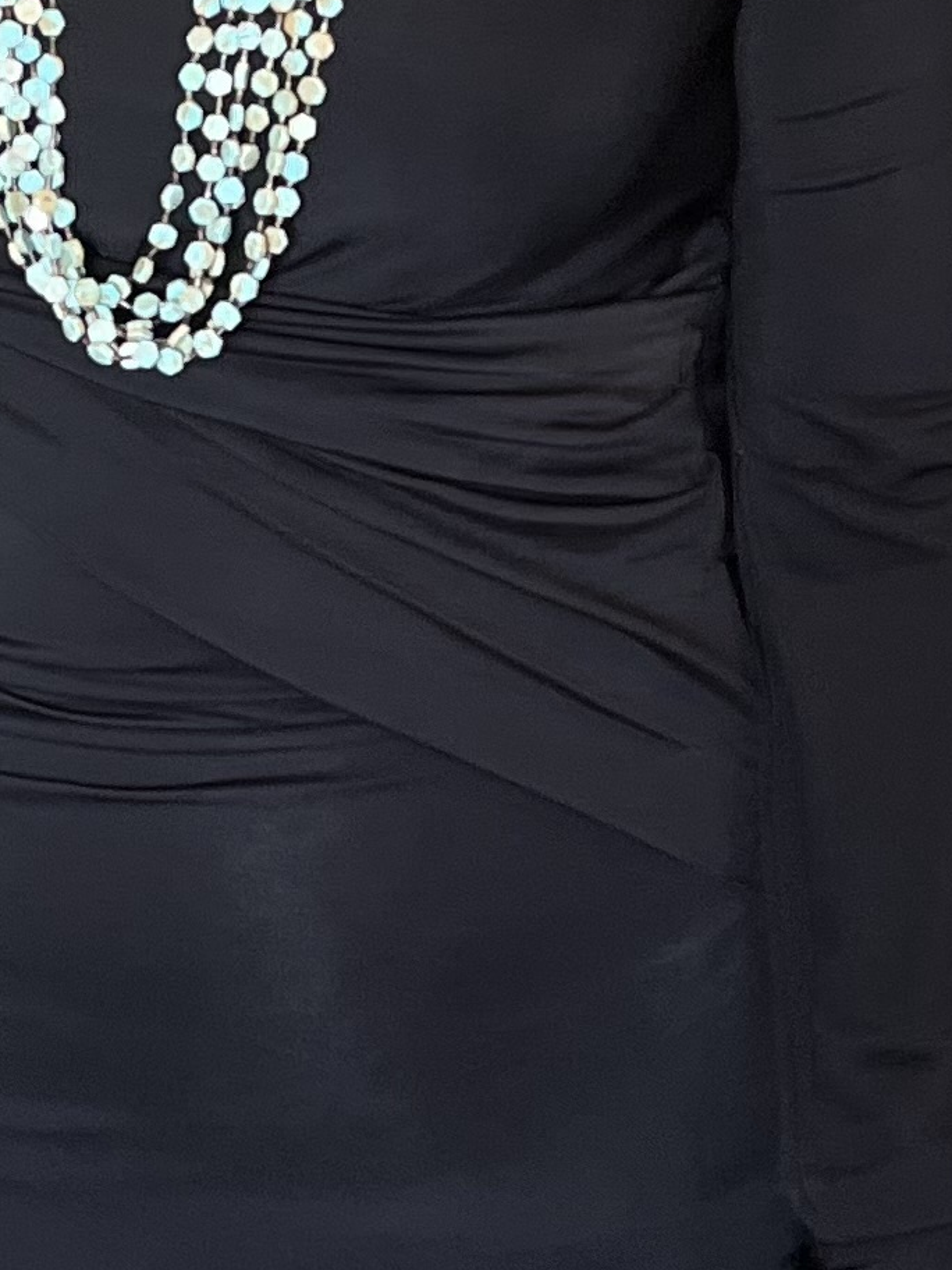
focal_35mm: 115
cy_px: 447
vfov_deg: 17.1
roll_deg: +0.3
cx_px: 557
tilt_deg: -13.5
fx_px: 4217
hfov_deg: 12.9
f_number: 1.6
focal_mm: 5.1
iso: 160
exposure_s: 1/60
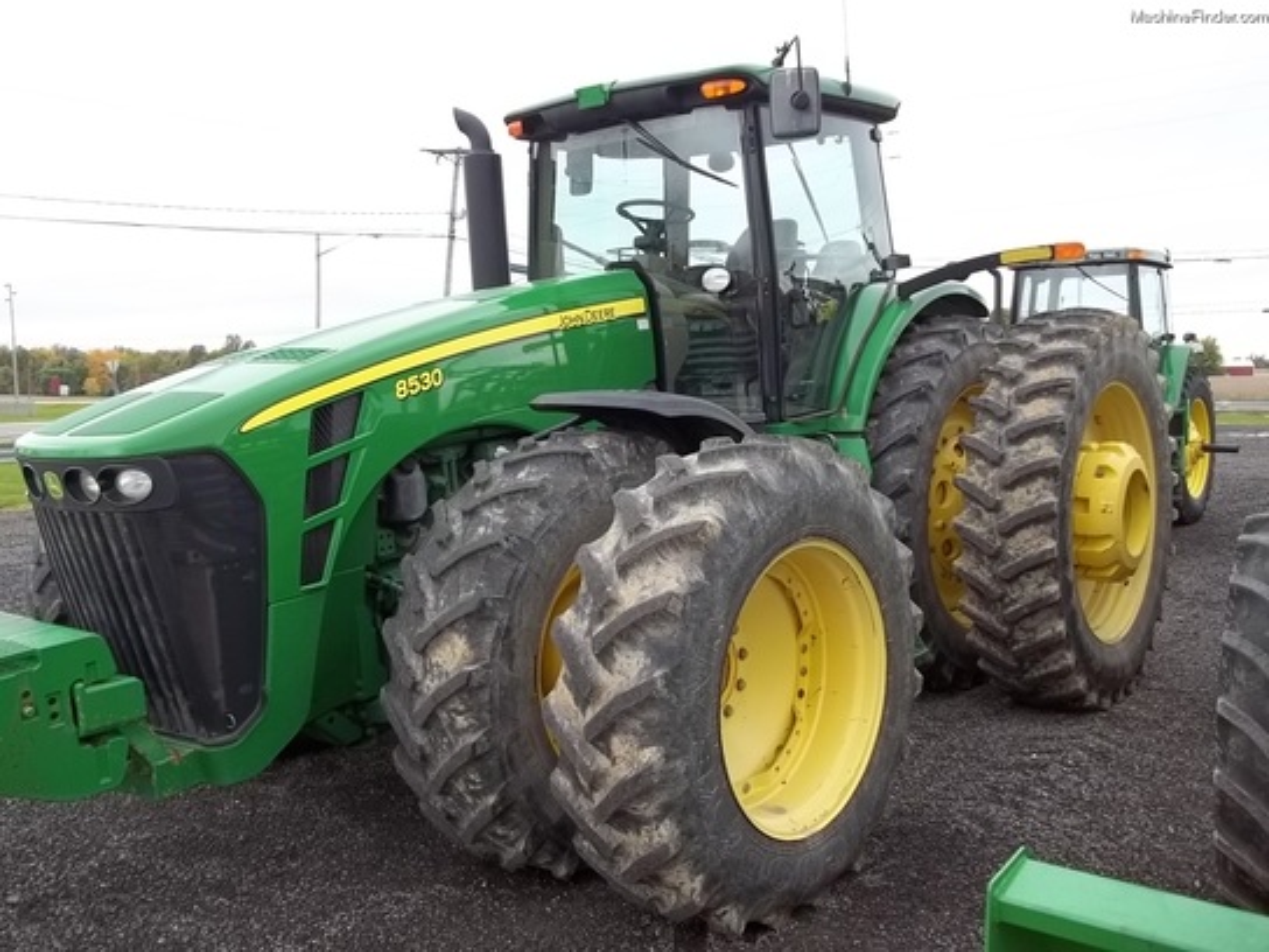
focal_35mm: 32
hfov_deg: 56.8
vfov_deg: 44.2
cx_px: 634
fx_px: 1173
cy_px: 476
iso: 64
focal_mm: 5.7
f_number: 2.9
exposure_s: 1/80
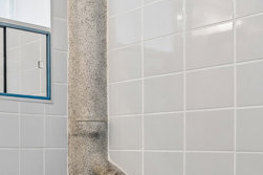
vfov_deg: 25.8
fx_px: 372
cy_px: 147
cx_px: -116
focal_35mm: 51
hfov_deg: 28.2
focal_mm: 16
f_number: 7.1
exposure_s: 1/1.67
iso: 160
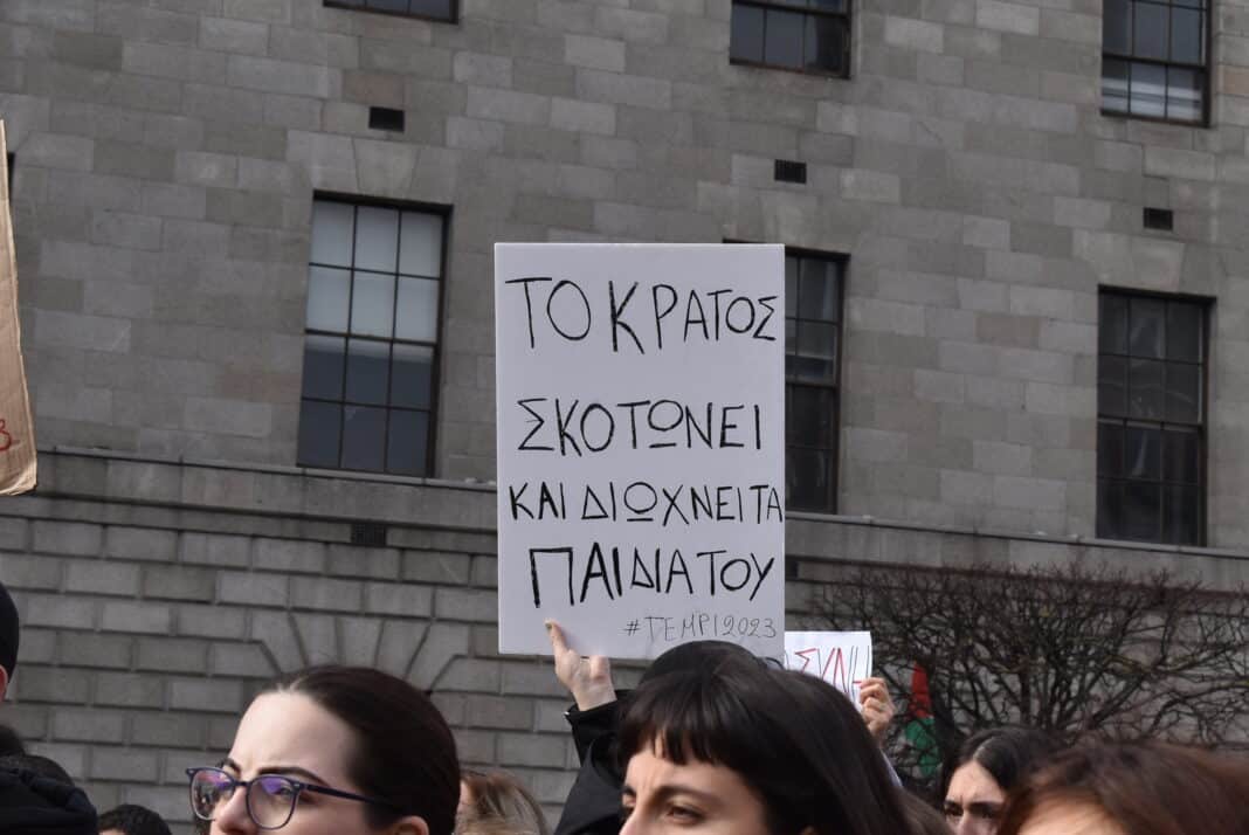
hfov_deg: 24.6
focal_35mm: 82
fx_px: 2865
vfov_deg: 16.6
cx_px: 624
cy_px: 418
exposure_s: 1/400
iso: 400
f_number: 10
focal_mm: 55
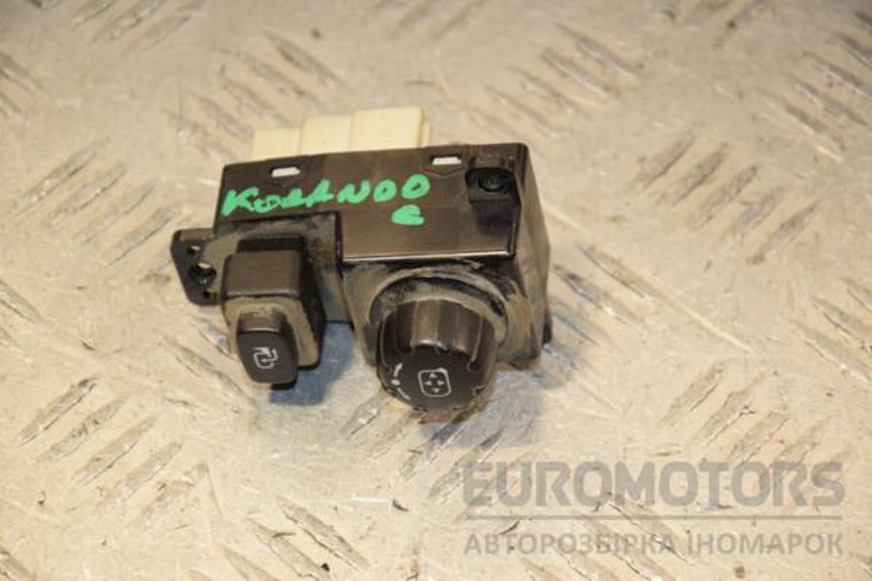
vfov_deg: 8.7
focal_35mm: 158
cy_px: 290
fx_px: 3815
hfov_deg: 13.0
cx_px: 436
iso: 800
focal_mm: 105
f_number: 6.3
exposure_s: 1/200
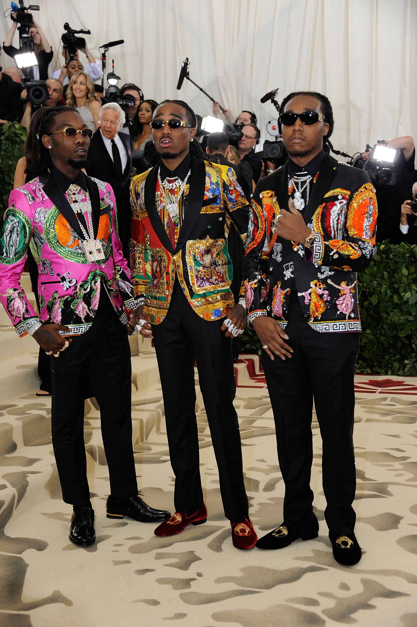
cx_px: 208
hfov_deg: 24.6
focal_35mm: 55
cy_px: 314
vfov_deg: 36.3
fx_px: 957
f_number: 4.5
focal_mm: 55
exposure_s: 1/200
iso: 1250
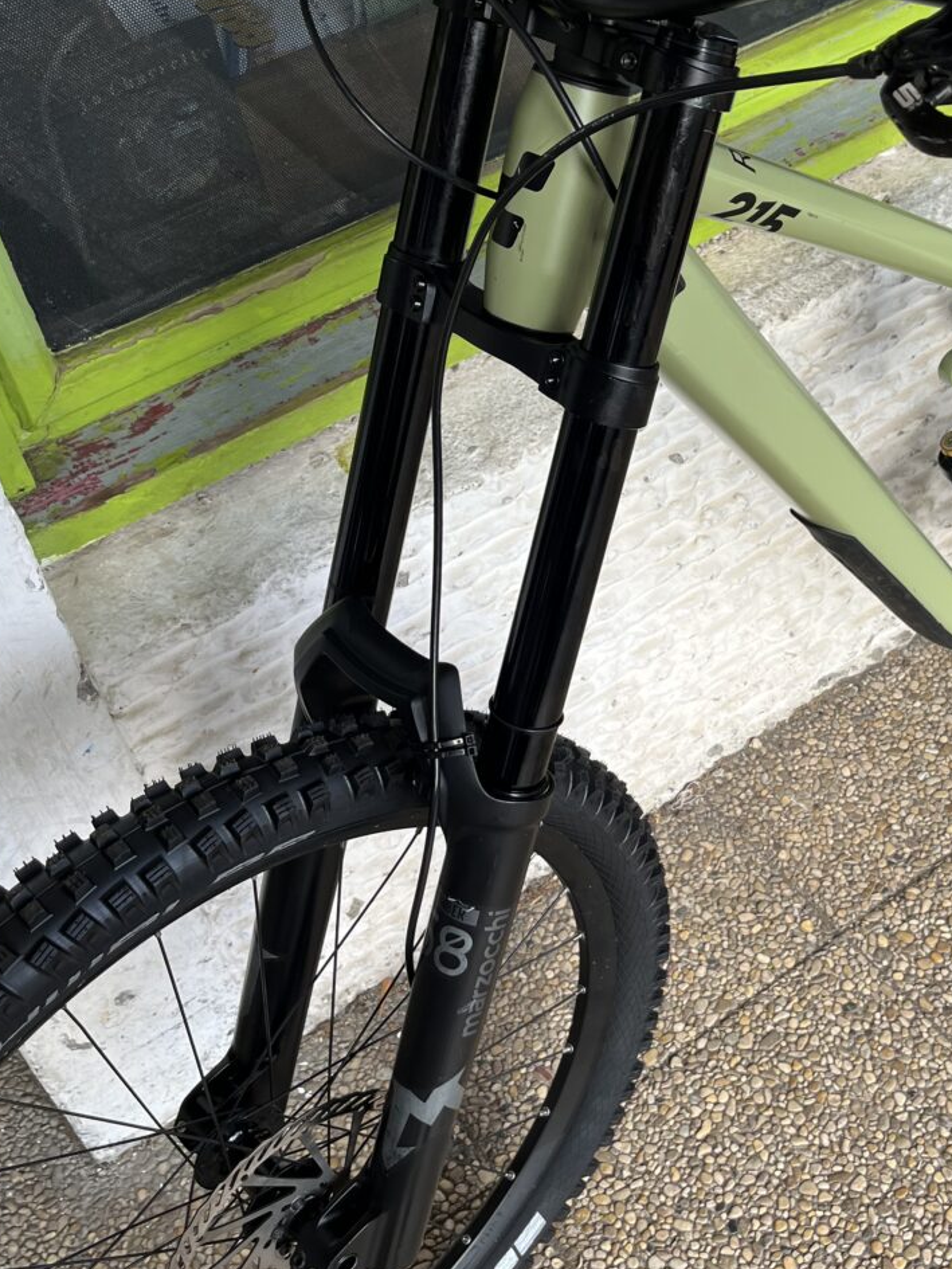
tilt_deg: -46.8
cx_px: 721
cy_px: 651
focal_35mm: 44
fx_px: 1613
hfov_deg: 32.2
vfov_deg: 42.9
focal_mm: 5.1
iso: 40
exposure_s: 1/191
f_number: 1.6
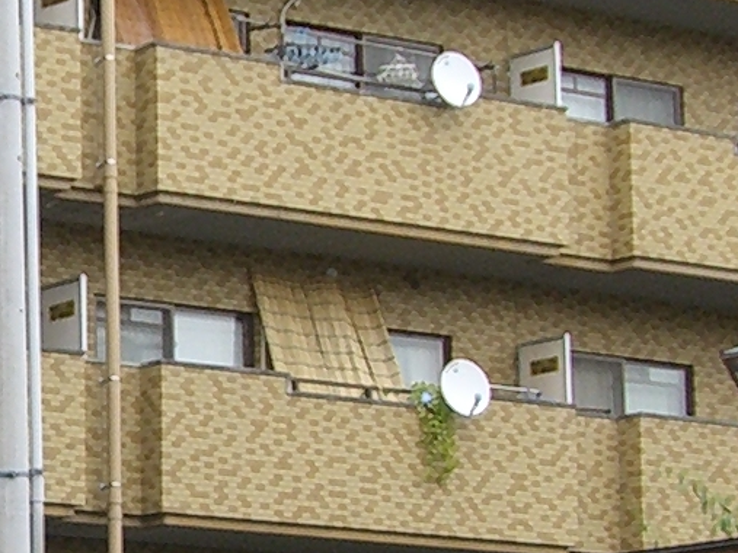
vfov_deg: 7.0
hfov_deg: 9.3
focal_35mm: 211
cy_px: 343
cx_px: -102
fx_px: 4497
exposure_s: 1/320
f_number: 2.7
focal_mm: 6.2
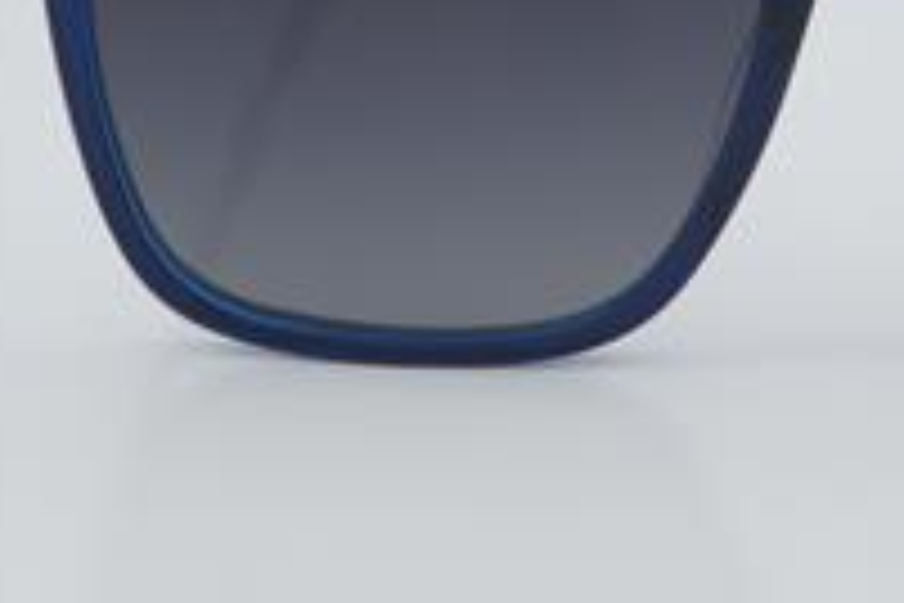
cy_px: 50
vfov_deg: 8.3
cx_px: 868
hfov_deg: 12.4
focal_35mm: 164
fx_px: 4118
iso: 100
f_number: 32
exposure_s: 1/3
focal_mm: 55
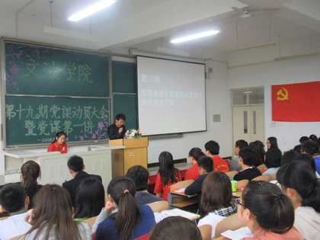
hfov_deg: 50.1
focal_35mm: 37
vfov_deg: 38.7
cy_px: 120
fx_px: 342
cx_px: 160
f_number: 3.5
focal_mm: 6.6
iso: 160
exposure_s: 1/25
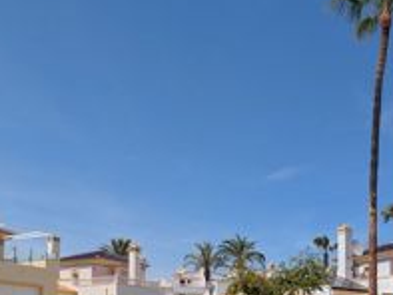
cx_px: 364
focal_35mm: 43
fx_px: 488
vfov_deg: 29.7
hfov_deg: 40.1
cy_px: 337
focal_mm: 2.02
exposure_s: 1/5747
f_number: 1.7
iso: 49
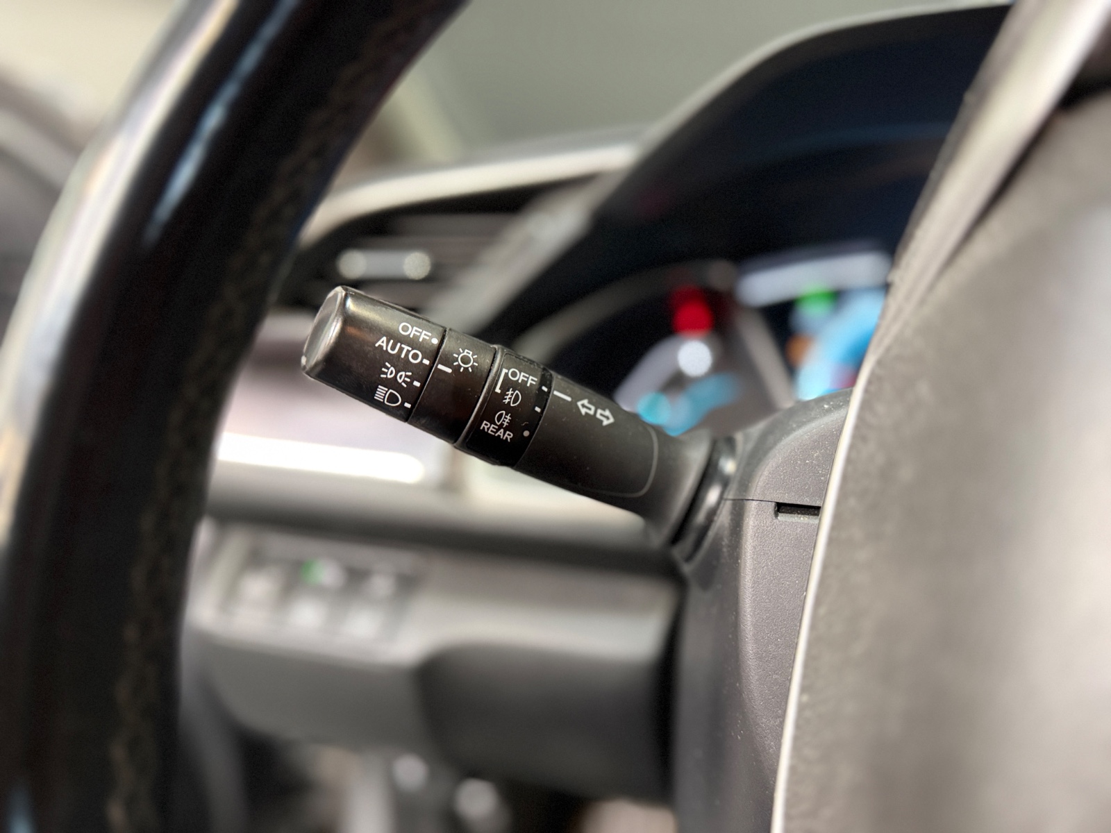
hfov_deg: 71.6
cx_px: 556
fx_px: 770
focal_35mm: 24
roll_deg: +0.0
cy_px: 416
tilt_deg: -13.4
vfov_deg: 56.8
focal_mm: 6.76
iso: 640
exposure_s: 1/33
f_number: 1.78
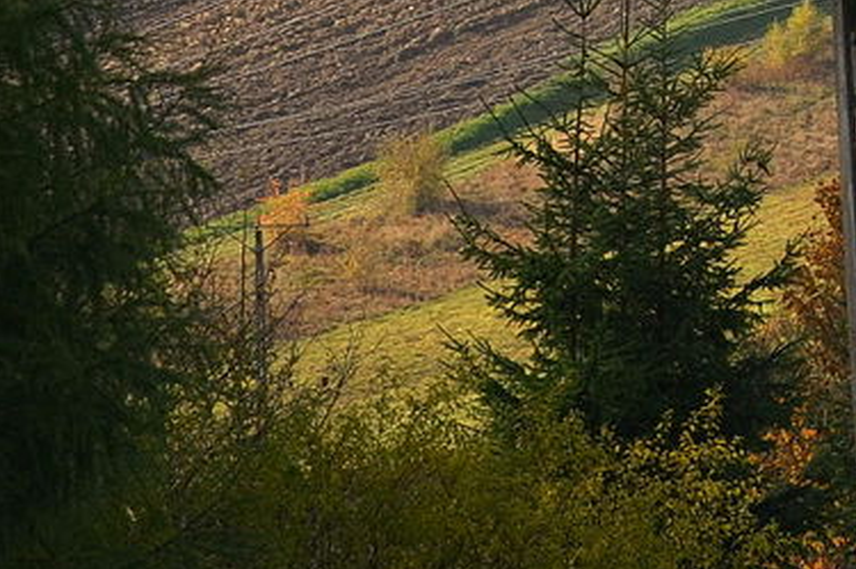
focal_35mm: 269
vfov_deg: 5.0
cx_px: 2137
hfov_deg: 7.2
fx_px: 6377
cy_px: -489
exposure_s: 1/250
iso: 125
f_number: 8
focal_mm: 35
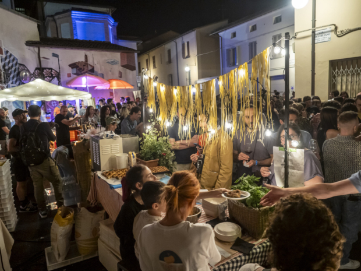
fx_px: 250
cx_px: 180
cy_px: 136
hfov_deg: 71.6
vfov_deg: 56.8
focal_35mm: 24
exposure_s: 1/25
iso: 1600
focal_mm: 12
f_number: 2.8
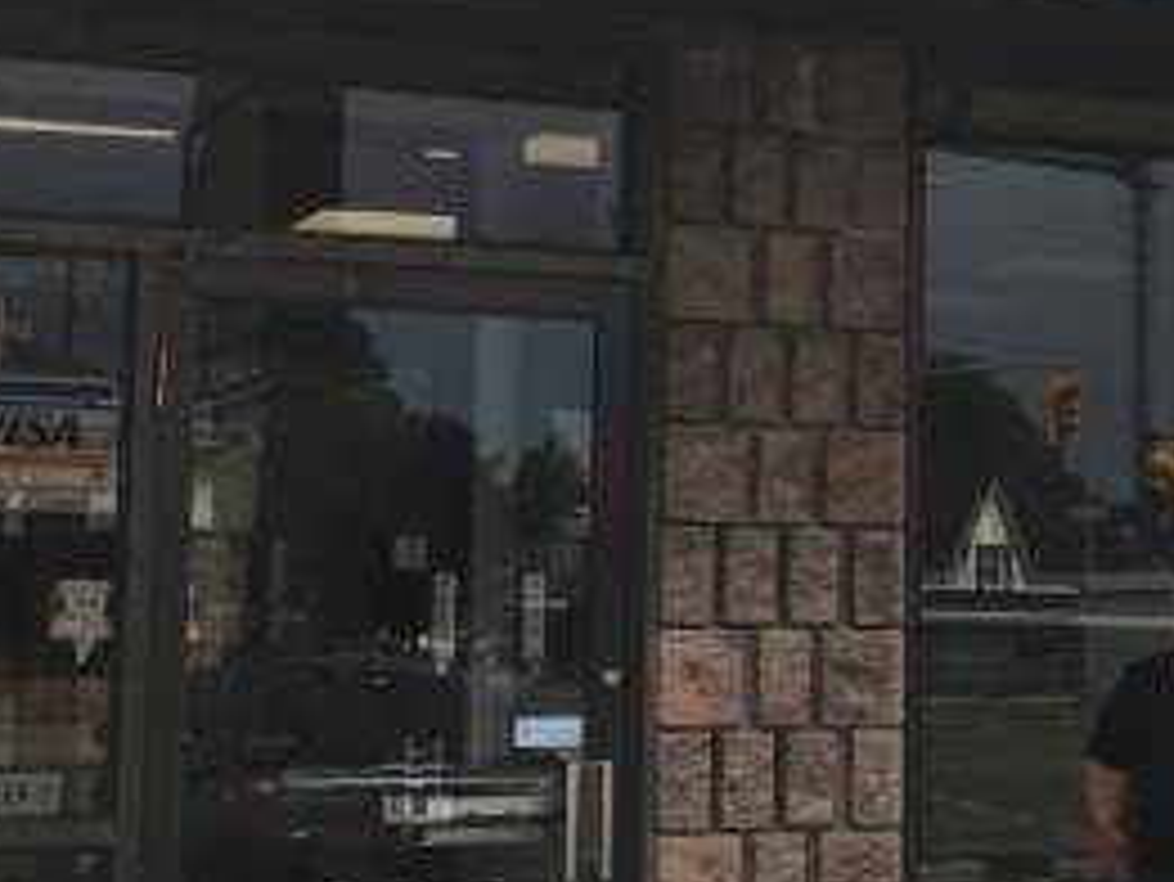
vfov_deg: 16.6
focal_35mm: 89
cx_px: 1116
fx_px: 3020
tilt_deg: +6.4
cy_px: 315
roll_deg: -0.8
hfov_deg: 21.4
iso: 25
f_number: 2.2
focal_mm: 4.15
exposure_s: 1/1261
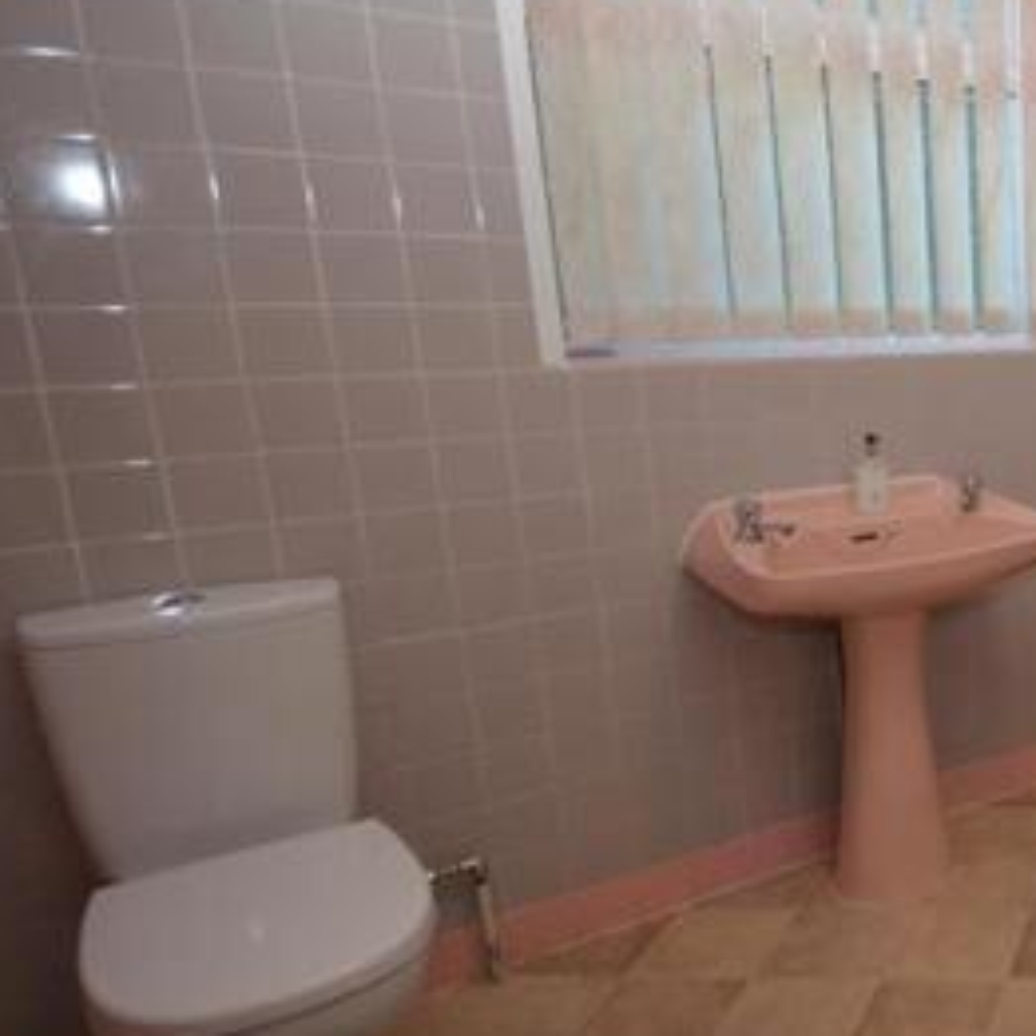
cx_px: 1254
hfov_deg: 37.8
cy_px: 558
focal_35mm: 32
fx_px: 1084
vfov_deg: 51.1
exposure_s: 1/60
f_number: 4
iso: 450
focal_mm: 10
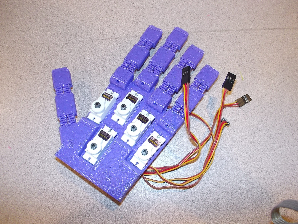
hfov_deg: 61.7
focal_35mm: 29
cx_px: 149
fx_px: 250
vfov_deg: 48.2
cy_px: 112
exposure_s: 1/25
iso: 200
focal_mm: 4.1
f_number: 3.3
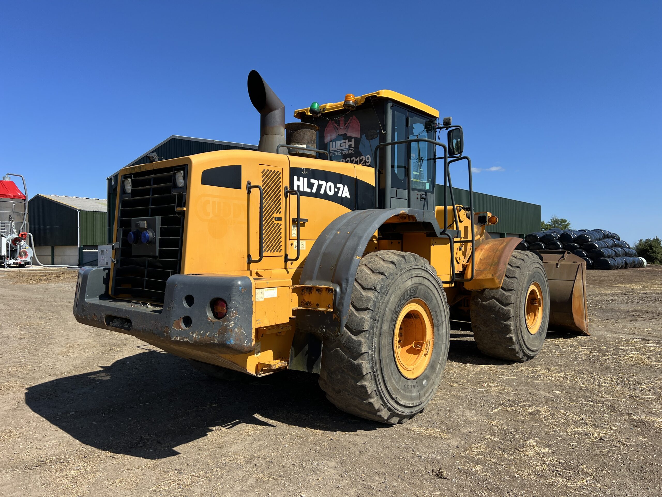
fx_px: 497
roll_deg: +0.9
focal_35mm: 26
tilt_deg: -0.5
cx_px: 331
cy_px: 248
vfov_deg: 53.1
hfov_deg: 67.3
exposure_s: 1/4444
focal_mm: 5.7
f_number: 1.5
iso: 50
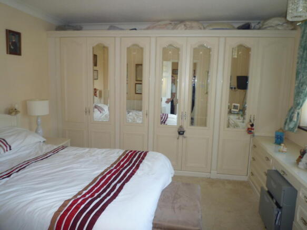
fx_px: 222
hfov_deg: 69.4
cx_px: 154
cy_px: 115
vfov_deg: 54.9
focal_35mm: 25
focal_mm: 4.4
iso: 125
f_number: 2.8
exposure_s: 1/30
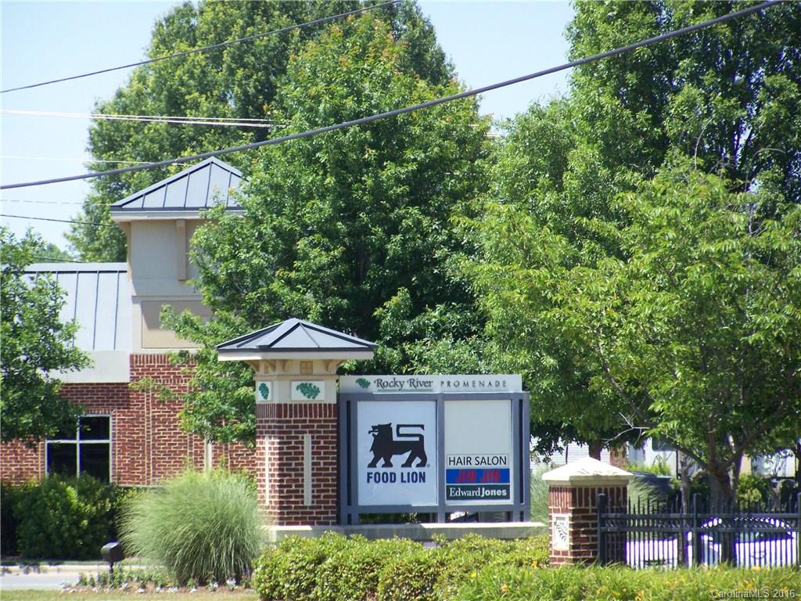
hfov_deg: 8.3
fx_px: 5507
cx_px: 400
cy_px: 300
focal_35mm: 238
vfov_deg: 6.2
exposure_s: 1/1000
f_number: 3.3
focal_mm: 39.5
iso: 160
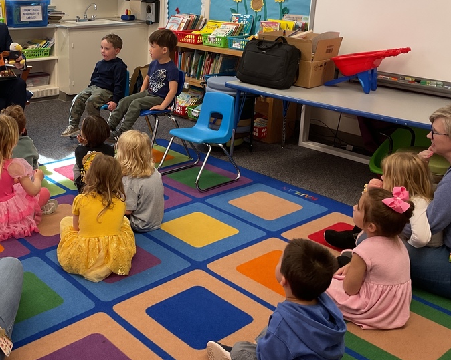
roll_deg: -1.7
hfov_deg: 41.9
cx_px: 128
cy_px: 118
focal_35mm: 43
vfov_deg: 34.5
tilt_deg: -15.3
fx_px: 574
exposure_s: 1/120
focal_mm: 3
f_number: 1.8
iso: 64
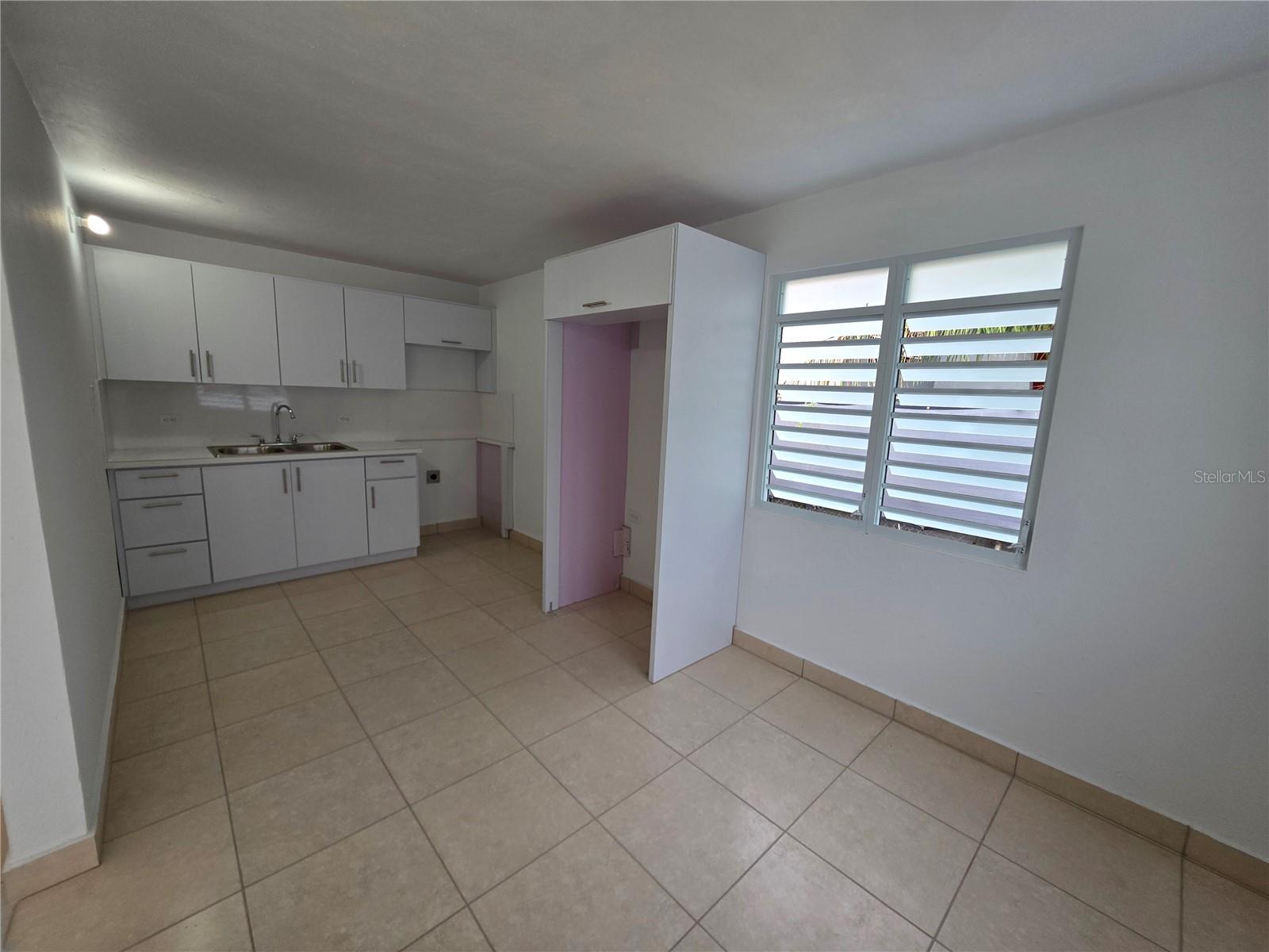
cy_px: 476
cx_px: 634
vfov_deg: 89.9
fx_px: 477
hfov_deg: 106.2
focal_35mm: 13
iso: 64
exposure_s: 1/120
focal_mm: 2.2
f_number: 1.9
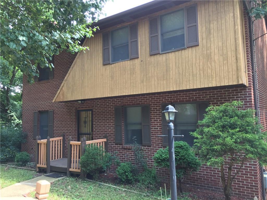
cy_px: 100
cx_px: 134
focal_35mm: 29
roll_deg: +0.6
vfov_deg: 48.2
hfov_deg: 61.7
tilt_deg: +4.0
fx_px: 224
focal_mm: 4.15
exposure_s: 1/120
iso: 40
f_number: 2.2
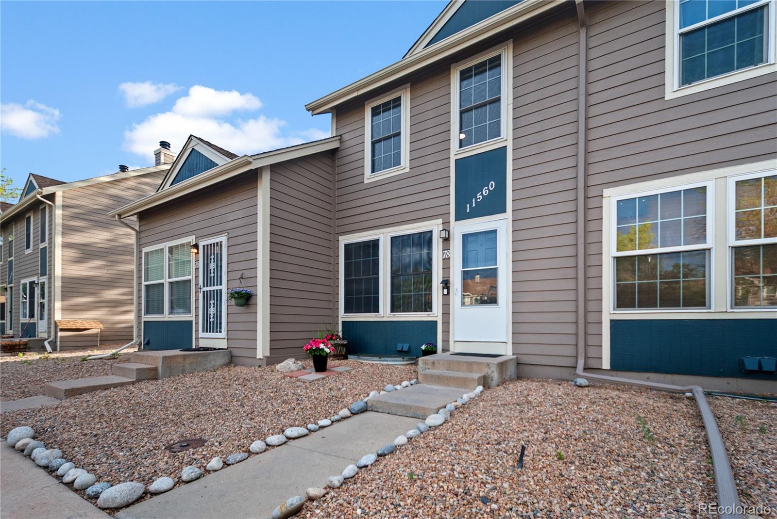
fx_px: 324
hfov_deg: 100.3
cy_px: 260
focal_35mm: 15
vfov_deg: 77.4
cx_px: 388
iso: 200
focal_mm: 10
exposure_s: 1/50
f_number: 3.5
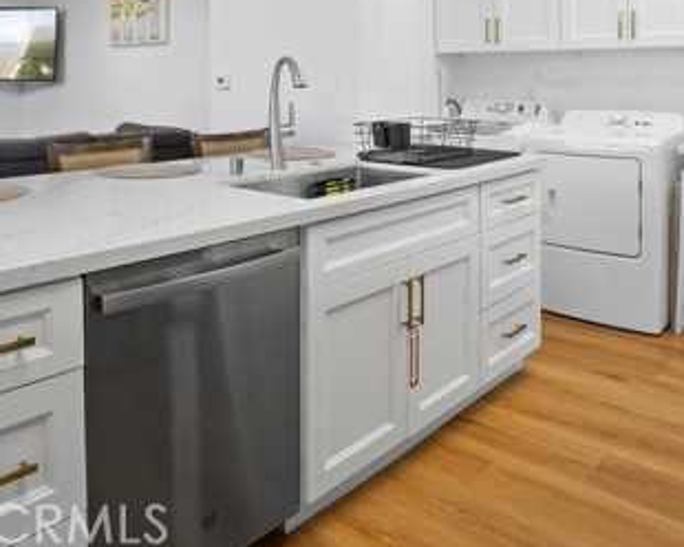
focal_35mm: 31
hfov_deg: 57.0
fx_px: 628
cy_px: 86
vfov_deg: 44.1
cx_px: 300
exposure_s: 1/30
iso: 5000
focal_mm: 16
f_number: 11
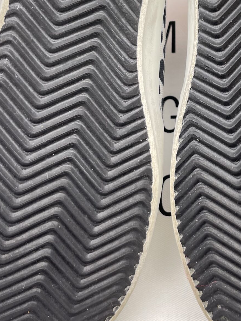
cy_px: 96
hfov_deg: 25.2
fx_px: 529
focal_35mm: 57
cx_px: 191
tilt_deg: -63.4
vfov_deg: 33.4
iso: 50
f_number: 1.6
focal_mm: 5.1
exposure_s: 1/121
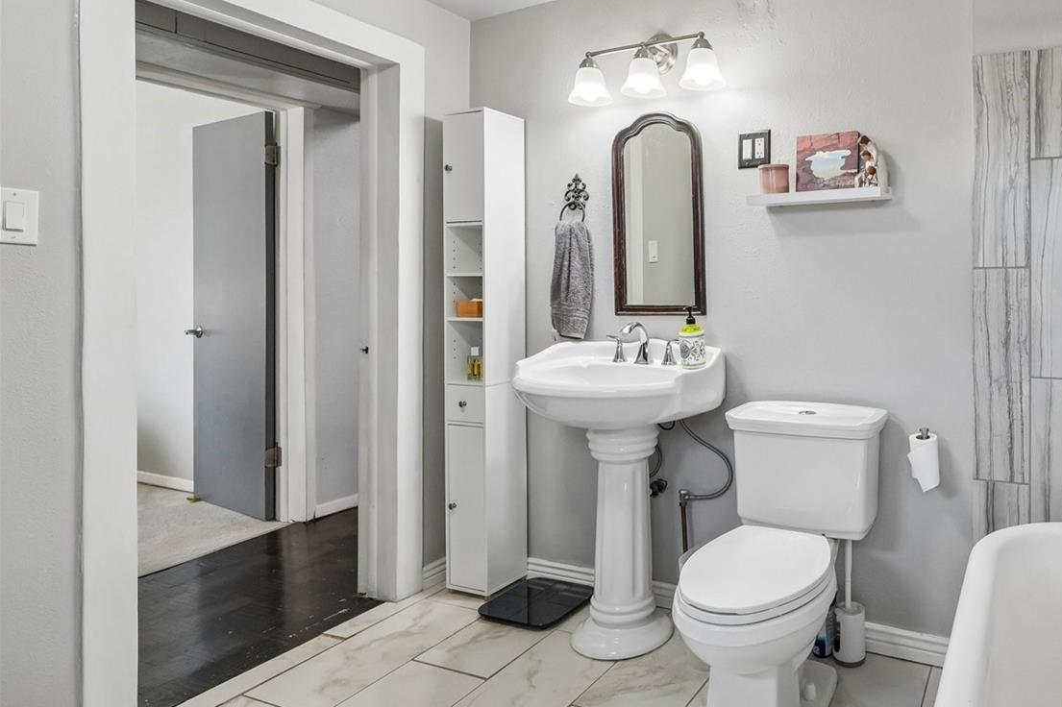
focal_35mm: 22
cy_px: 273
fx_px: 649
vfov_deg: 56.6
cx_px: 778
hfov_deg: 73.8
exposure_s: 1/15
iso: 800
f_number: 8
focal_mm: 10
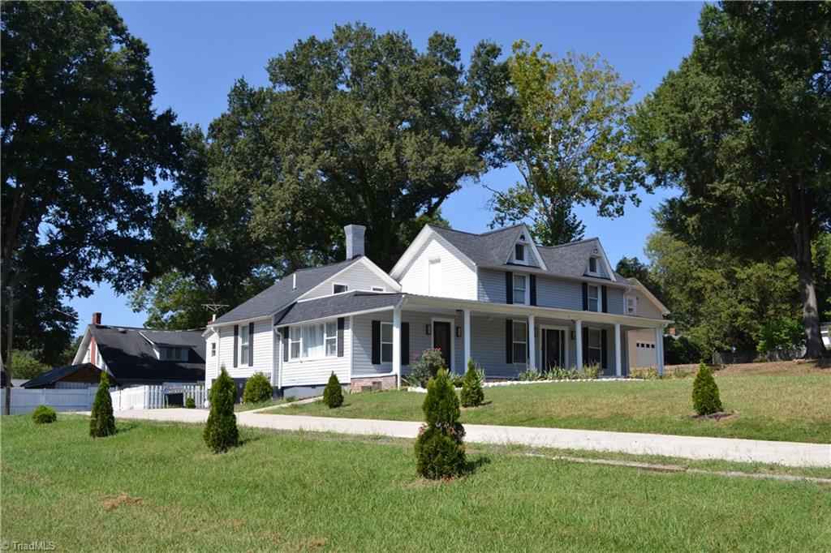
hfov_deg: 53.1
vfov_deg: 36.8
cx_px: 416
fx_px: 831
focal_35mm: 36
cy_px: 276
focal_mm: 24
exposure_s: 1/200
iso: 100
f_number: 7.1
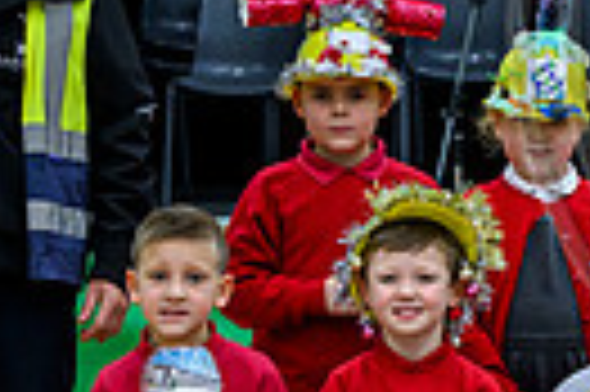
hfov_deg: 4.9
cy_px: 13
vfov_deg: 3.3
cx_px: 936
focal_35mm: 417
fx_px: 6826
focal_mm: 82
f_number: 4
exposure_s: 1/160
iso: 2000
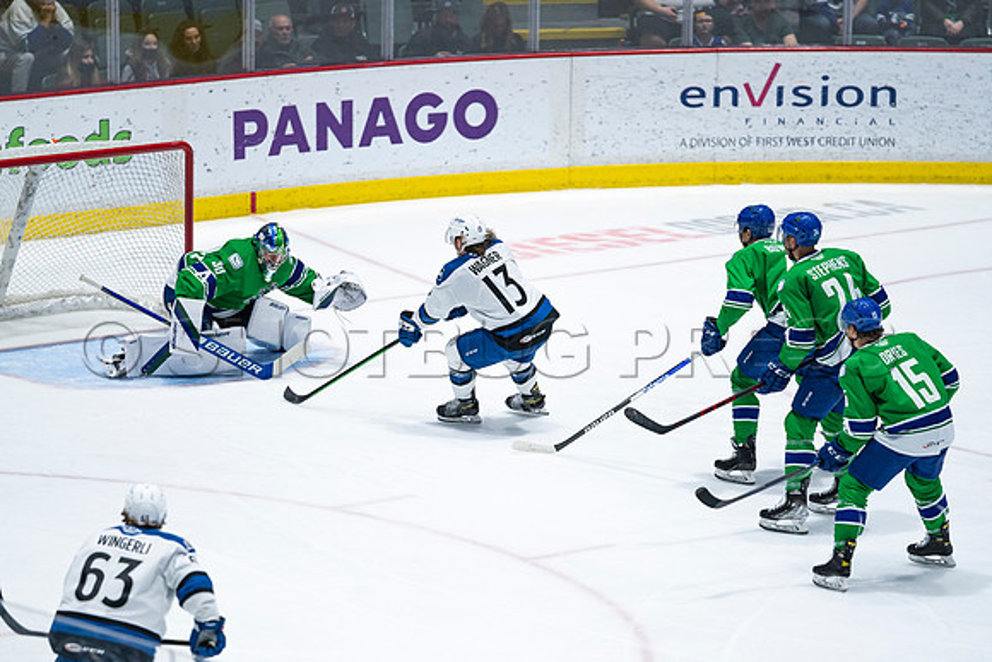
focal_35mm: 231
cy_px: 331
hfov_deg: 8.9
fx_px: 6366
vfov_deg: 6.0
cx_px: 496
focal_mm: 200
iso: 1250
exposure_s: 1/1000
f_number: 2.8
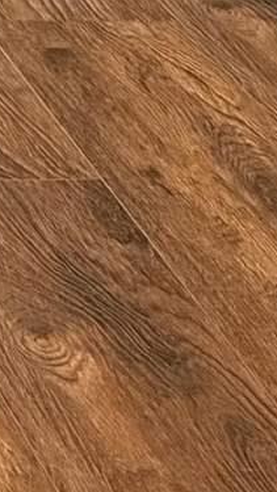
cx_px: -985
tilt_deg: -5.2
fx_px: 2794
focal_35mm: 214
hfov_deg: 4.9
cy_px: -778
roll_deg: -0.5
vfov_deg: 8.9
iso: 640
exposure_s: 1/40
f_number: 1.78
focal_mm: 6.76
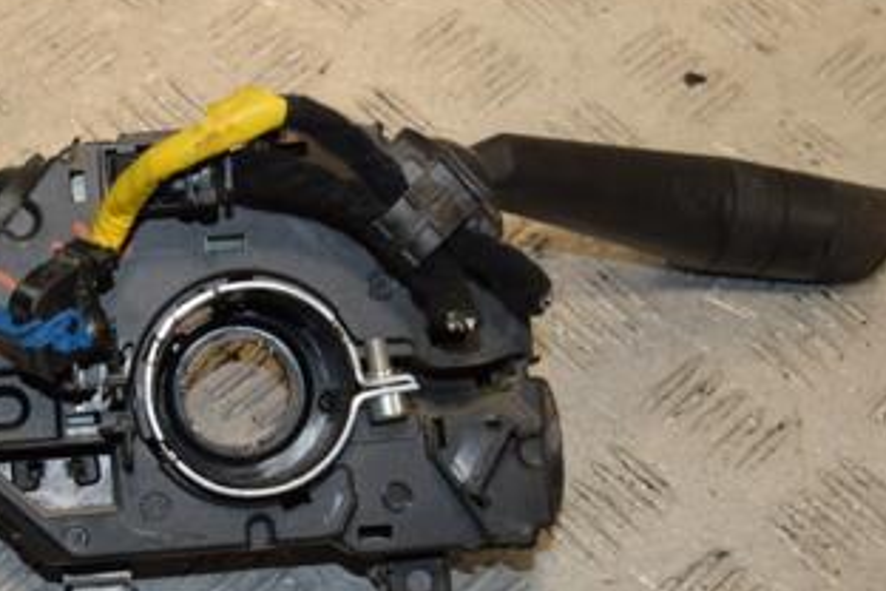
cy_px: 301
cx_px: 241
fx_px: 2412
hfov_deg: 20.7
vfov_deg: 14.0
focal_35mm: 98
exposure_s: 1/200
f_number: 7.1
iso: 800
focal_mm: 34
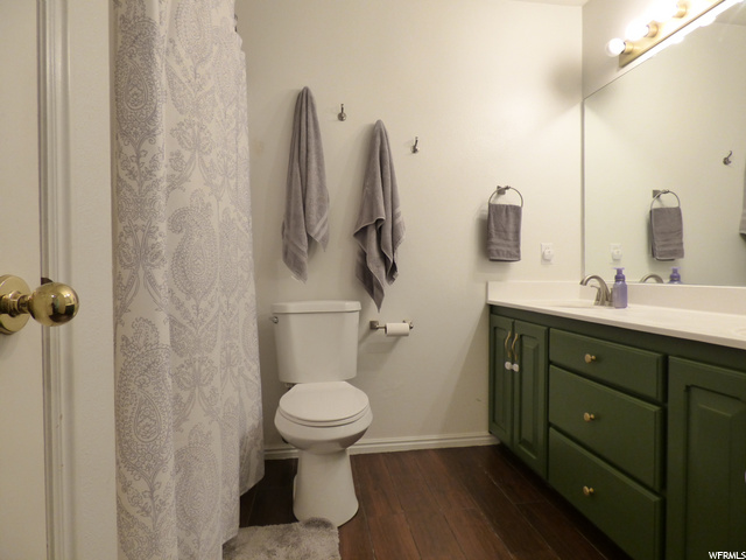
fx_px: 431
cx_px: 373
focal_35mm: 20
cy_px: 280
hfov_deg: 81.7
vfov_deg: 66.0
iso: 400
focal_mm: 3.58
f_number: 2.8
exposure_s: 1/60
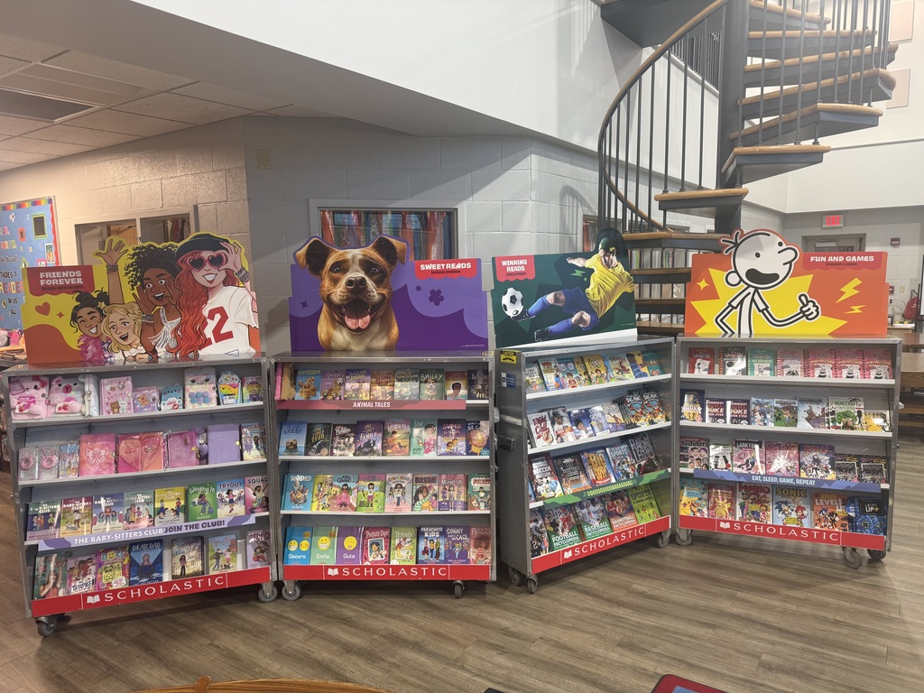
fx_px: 641
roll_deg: +1.4
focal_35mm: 24
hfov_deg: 71.6
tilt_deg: -6.9
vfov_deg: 56.8
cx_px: 462
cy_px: 346
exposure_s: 1/60
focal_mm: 6.76
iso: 125
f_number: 1.78
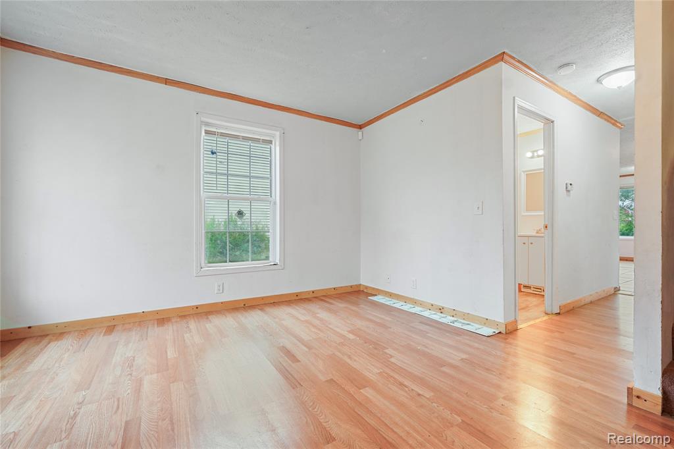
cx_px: 337
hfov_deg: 100.4
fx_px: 281
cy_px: 224
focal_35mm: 15
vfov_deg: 77.3
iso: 100
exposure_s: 1/1.67
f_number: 8
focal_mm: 10
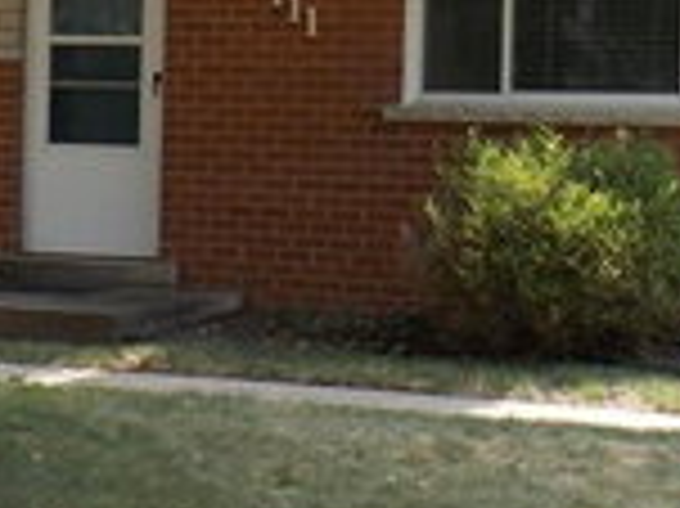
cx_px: 153
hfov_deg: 16.5
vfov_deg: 12.4
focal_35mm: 119
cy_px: 216
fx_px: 2336
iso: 80
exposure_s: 1/100
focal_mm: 5.3
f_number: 3.3
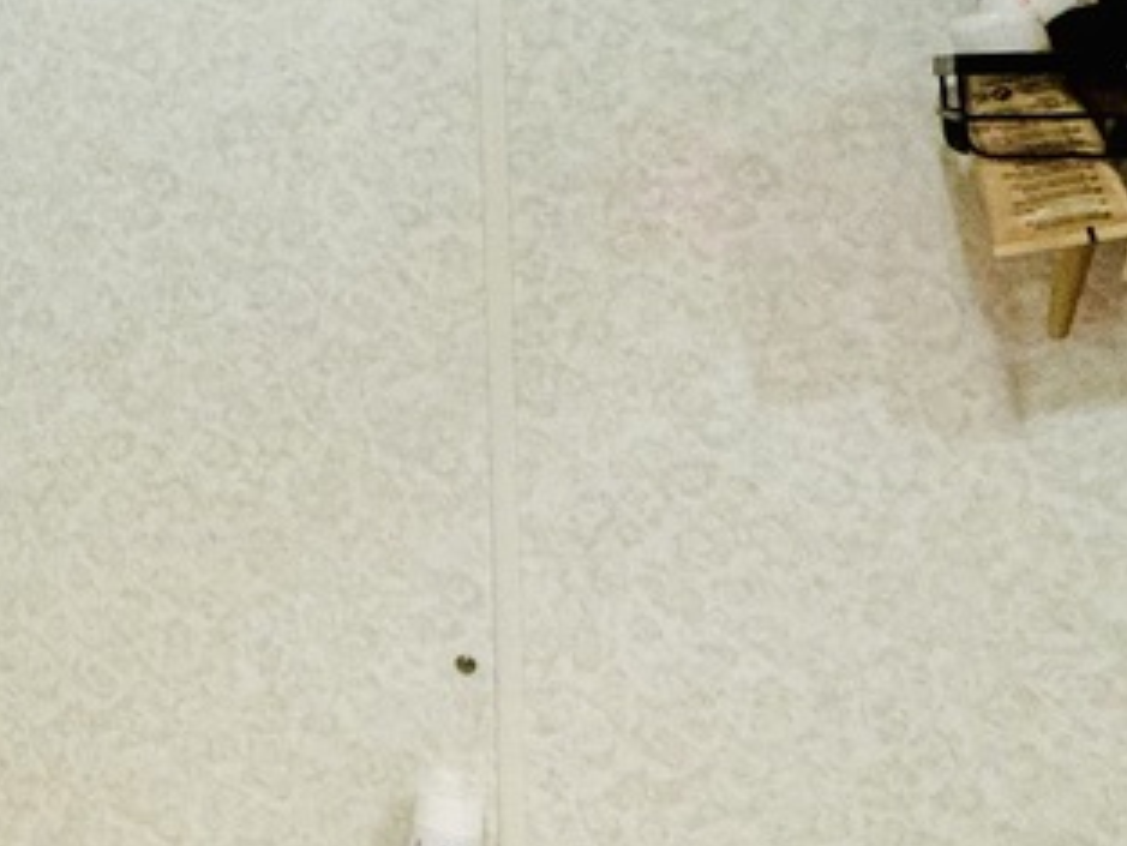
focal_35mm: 67
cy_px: 142
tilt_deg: -1.8
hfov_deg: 21.0
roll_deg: +1.7
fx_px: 2182
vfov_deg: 21.6
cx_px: -832
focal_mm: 2.22
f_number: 2.2
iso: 100
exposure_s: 1/100
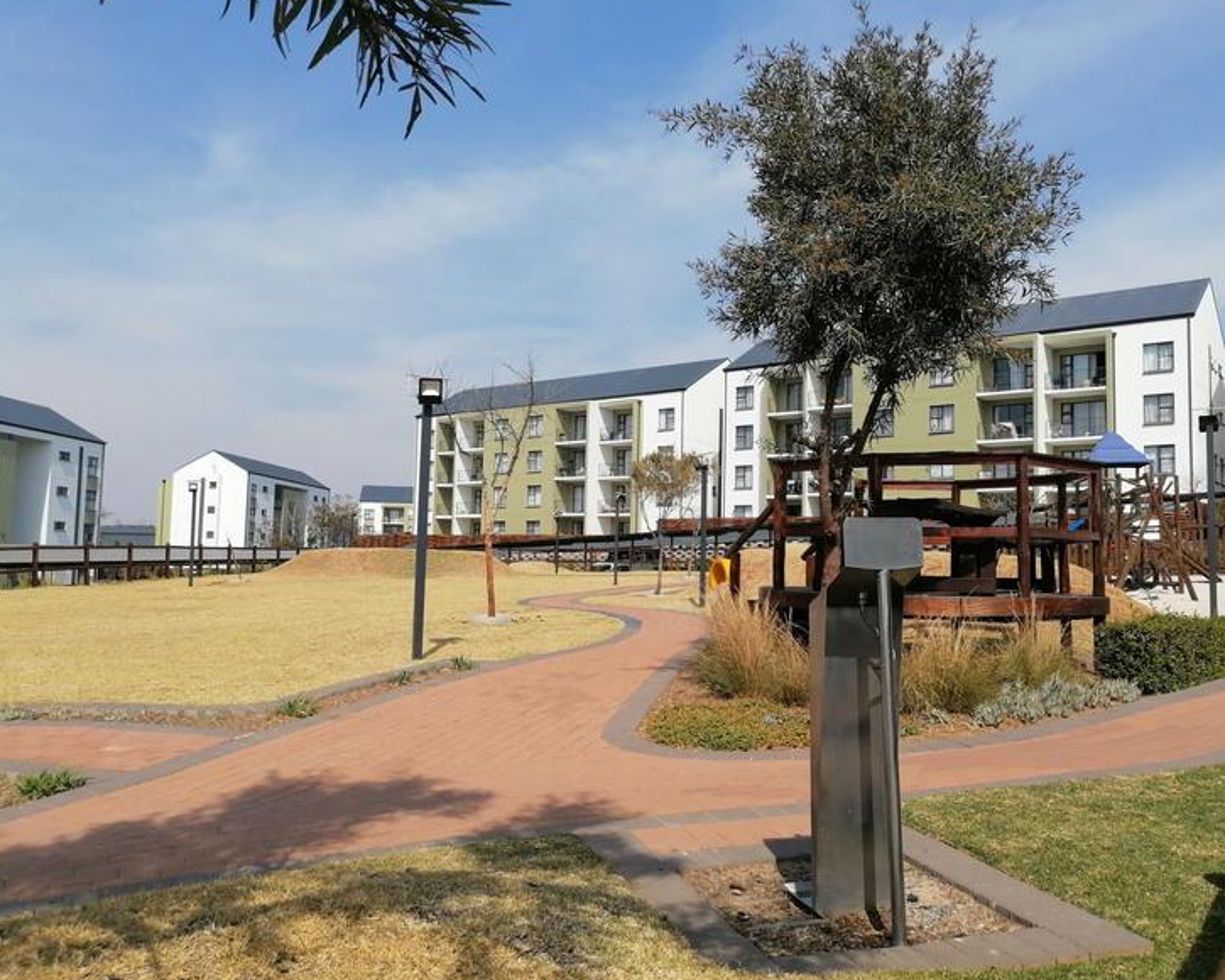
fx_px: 1015
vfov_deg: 51.5
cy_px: 483
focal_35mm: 28
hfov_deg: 62.1
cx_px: 657
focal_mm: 5.4
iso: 50
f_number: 1.8
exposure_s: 1/2105
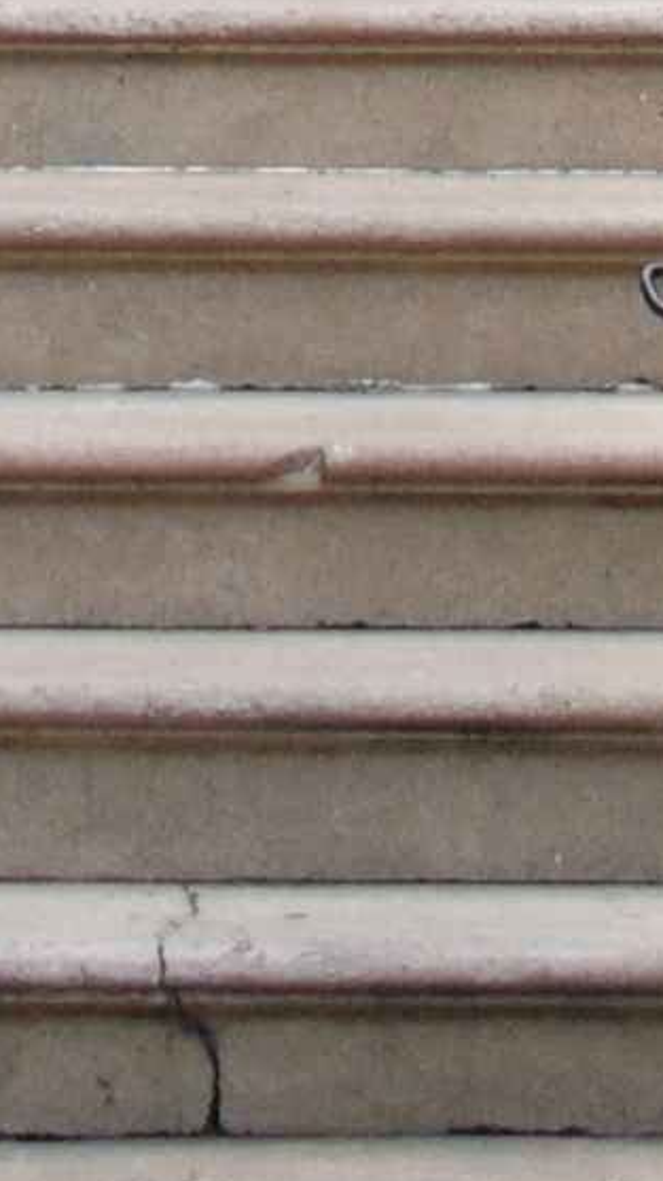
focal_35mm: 197
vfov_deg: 8.7
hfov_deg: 6.1
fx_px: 6162
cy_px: -2591
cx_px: 13
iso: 200
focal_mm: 18
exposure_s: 1/100
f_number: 5
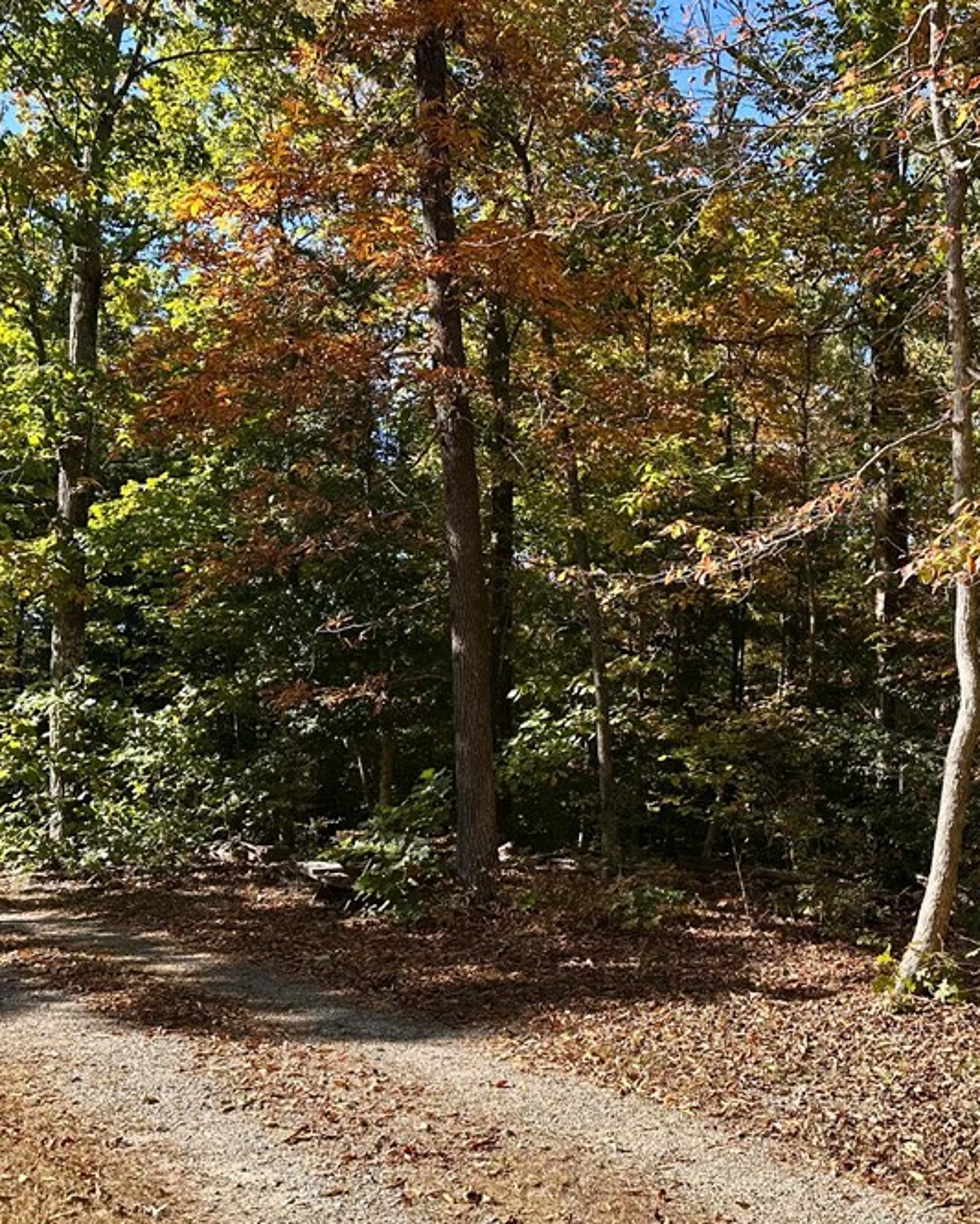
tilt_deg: +7.0
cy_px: 680
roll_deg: -1.4
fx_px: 1305
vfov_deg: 50.2
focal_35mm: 36
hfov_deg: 39.9
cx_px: 745
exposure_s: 1/935
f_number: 1.78
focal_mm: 6.86
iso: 80
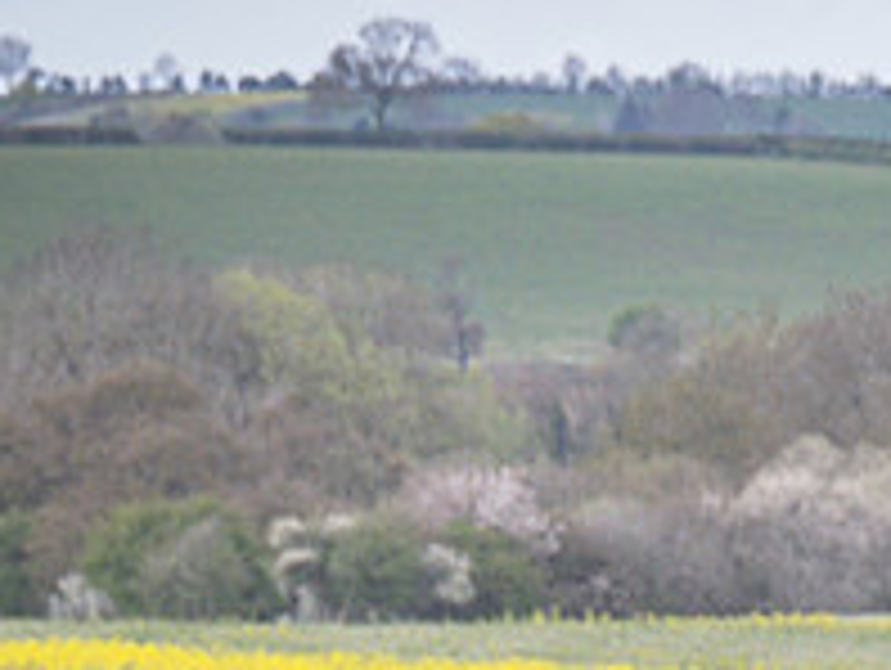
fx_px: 23786
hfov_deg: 2.1
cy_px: 1370
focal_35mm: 923
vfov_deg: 1.6
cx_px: 1458
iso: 800
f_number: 5
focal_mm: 155
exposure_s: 1/1600
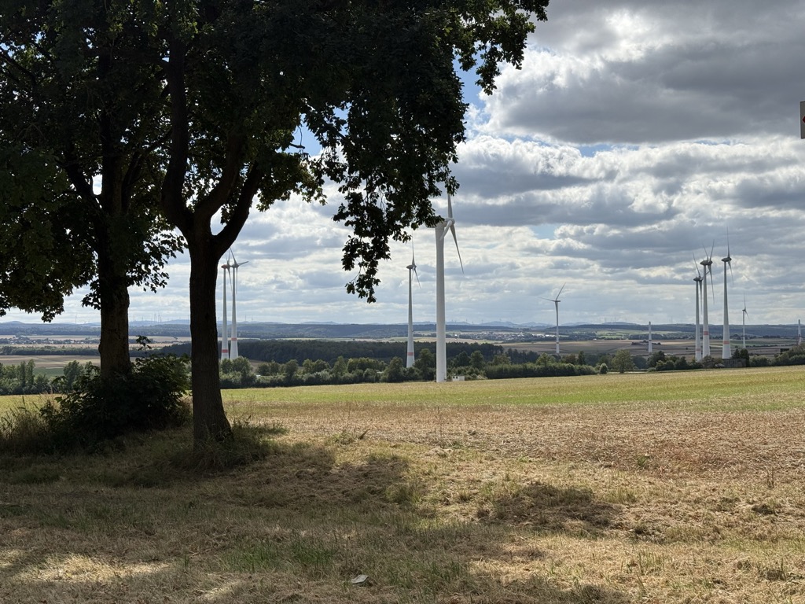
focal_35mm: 48
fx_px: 1116
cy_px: 302
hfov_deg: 39.7
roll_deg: +1.0
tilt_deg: +1.0
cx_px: 402
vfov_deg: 30.3
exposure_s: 1/7874
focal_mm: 6.76
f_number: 1.78
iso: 64
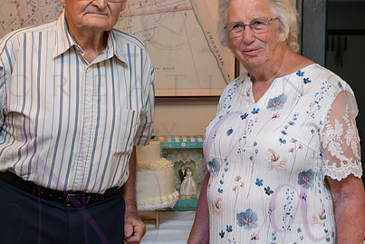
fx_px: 659
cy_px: 130
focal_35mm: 65
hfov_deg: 30.9
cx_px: 174
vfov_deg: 20.9
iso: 800
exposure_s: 1/60
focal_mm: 45
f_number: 6.3
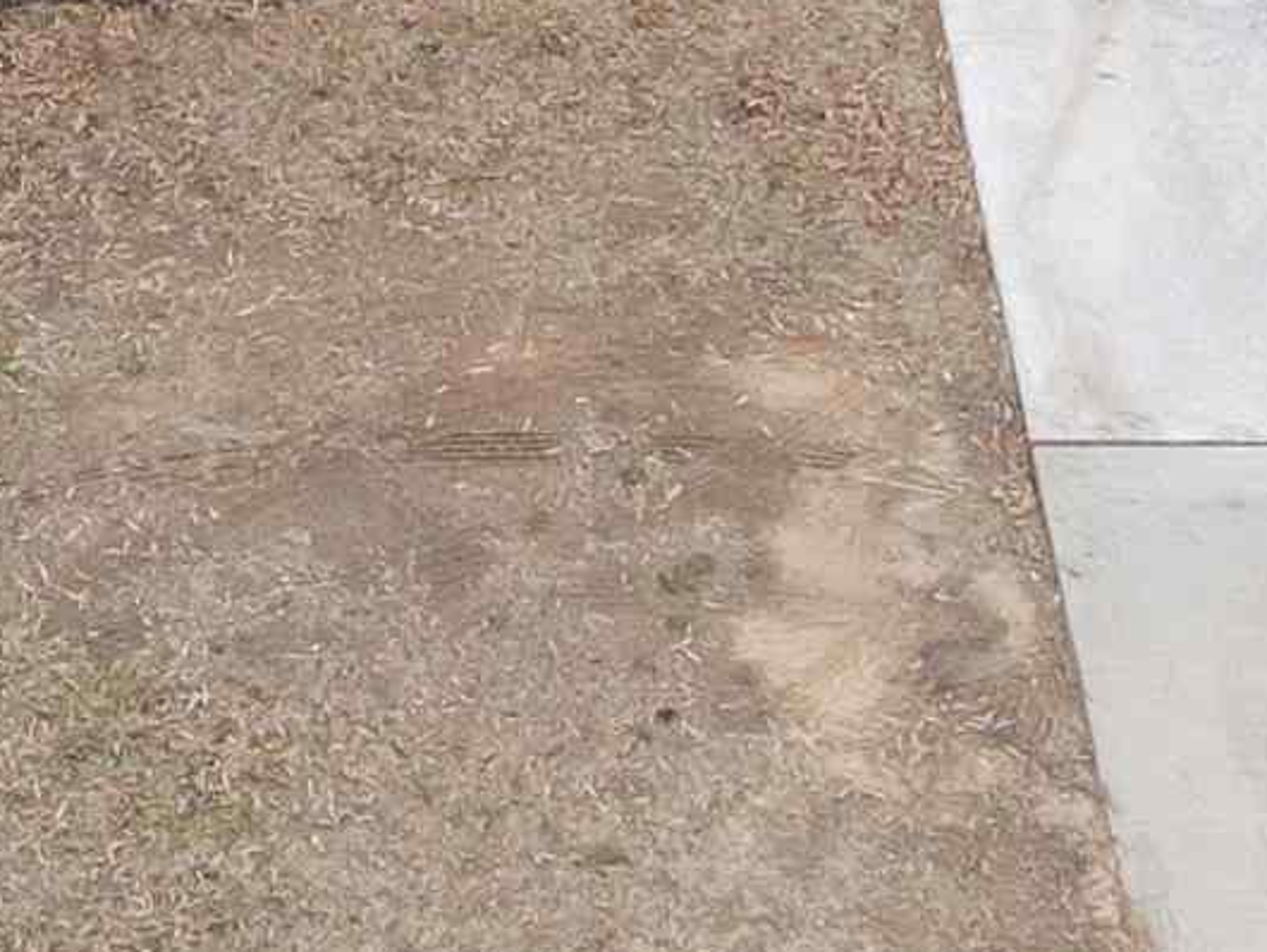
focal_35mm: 139
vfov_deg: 9.4
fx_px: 5090
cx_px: 22
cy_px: -1387
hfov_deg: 14.0
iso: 100
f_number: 2.8
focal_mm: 4.5
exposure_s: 1/30
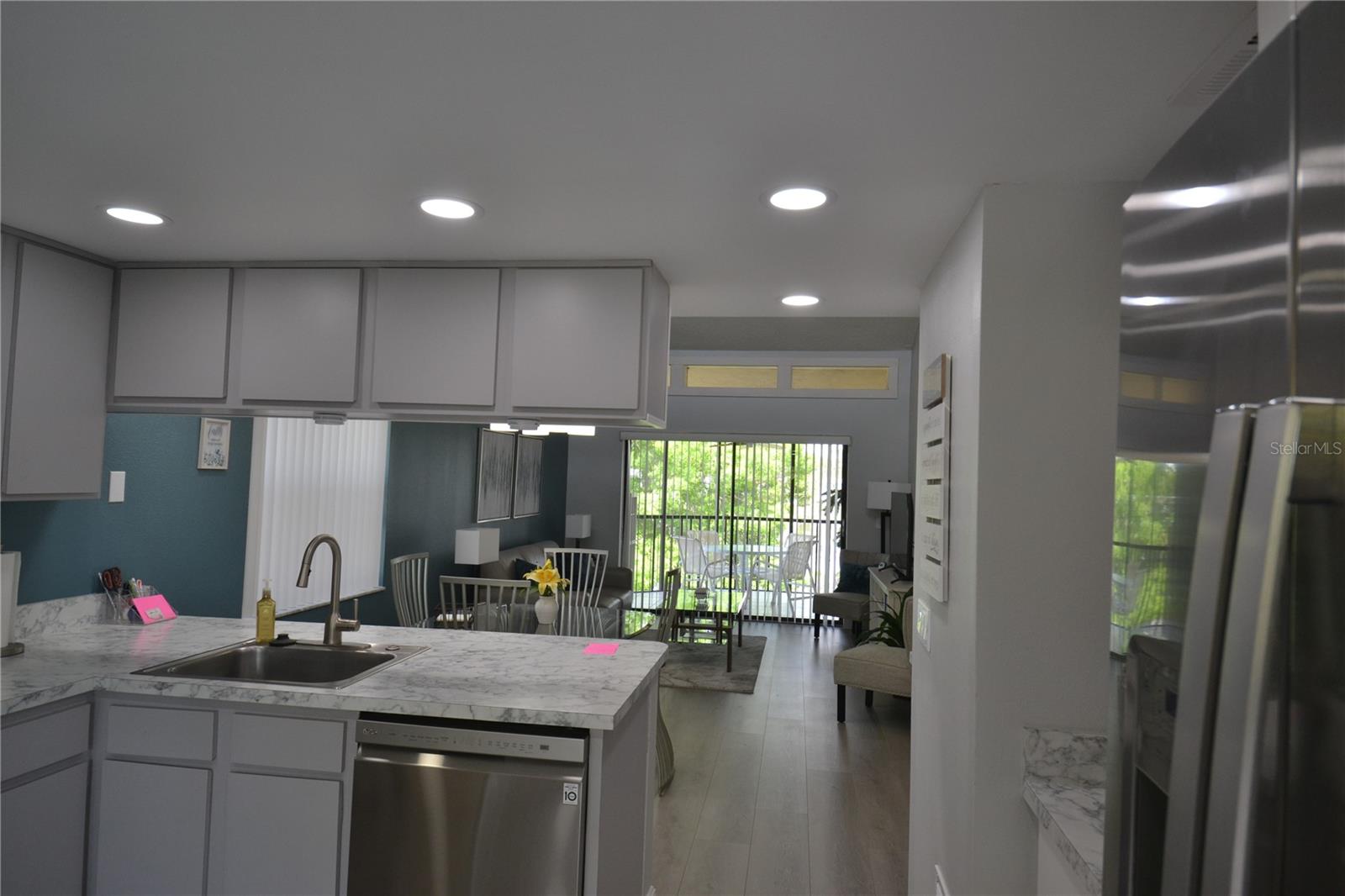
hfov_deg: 81.2
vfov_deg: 59.5
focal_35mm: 21
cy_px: 448
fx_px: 784
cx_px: 672
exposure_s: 1/100
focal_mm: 14
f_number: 5
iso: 400
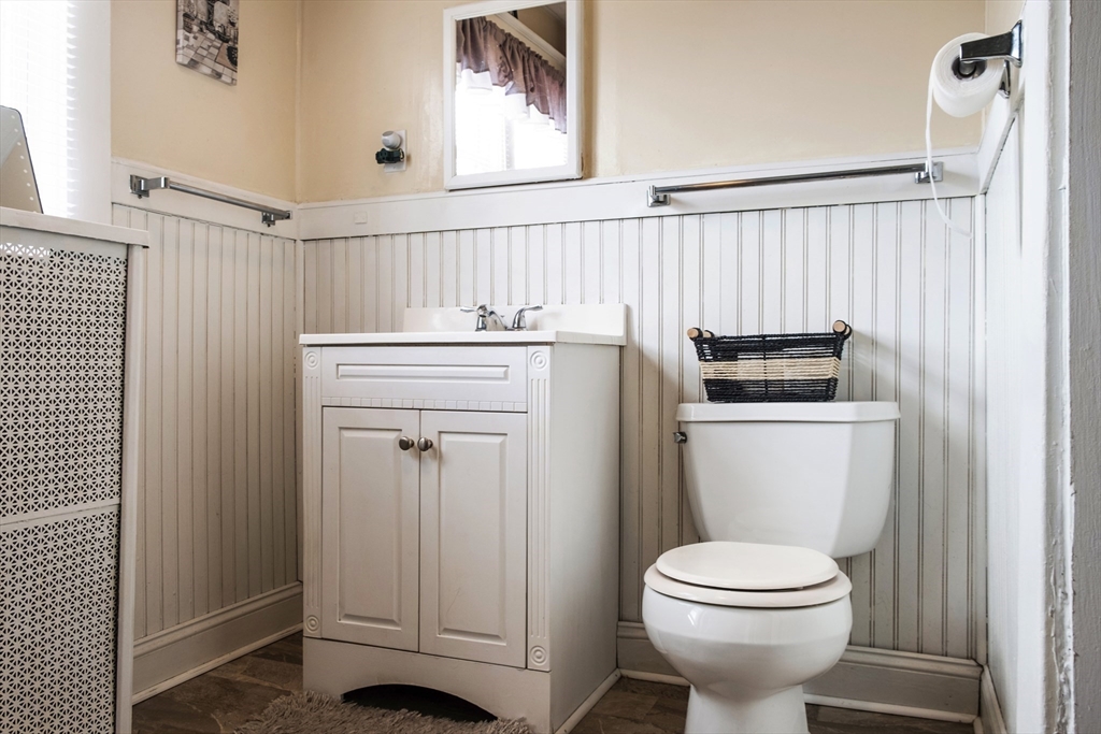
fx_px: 826
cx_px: 550
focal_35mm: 27
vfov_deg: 47.9
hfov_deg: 67.4
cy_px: 367
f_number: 7.1
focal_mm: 18
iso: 160
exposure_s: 1/2
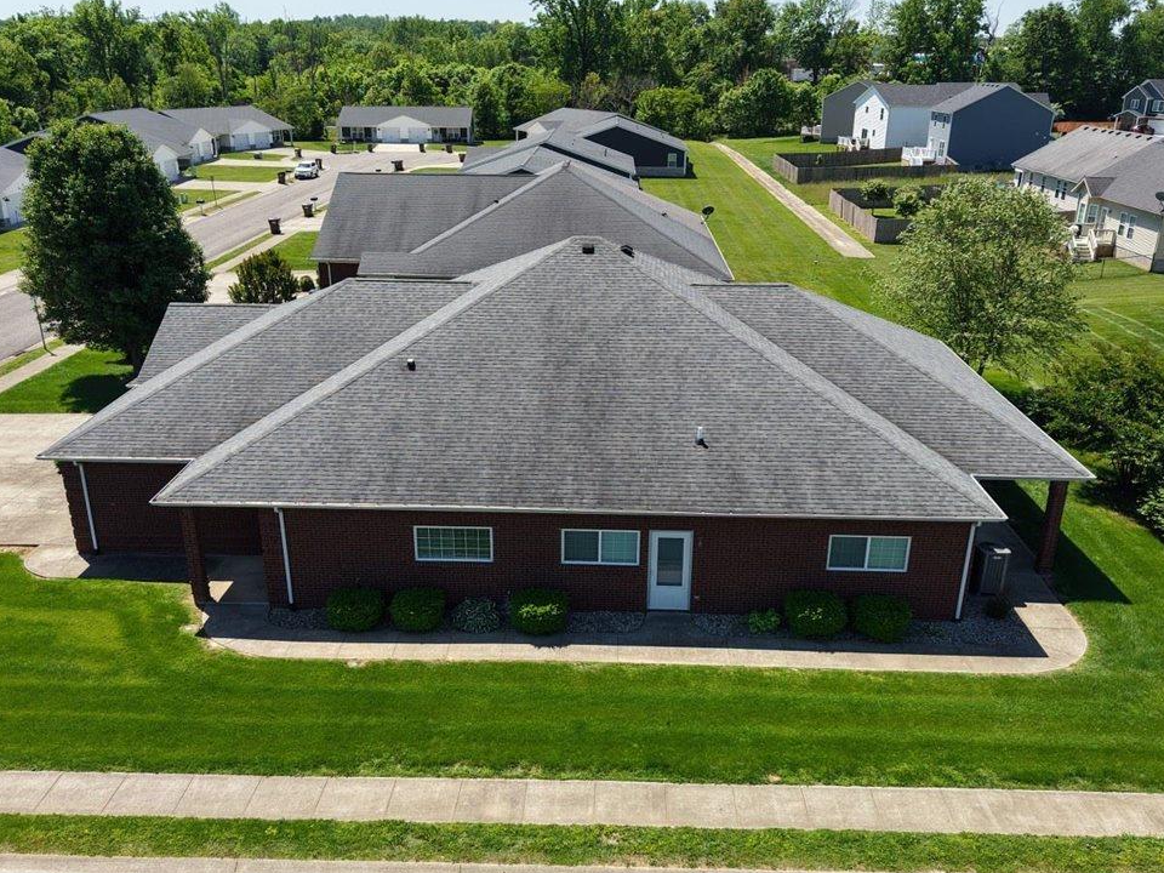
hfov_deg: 56.8
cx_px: 574
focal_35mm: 32
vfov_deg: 44.0
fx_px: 1076
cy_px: 498
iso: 180
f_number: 1.8
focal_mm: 8.67
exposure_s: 1/3200
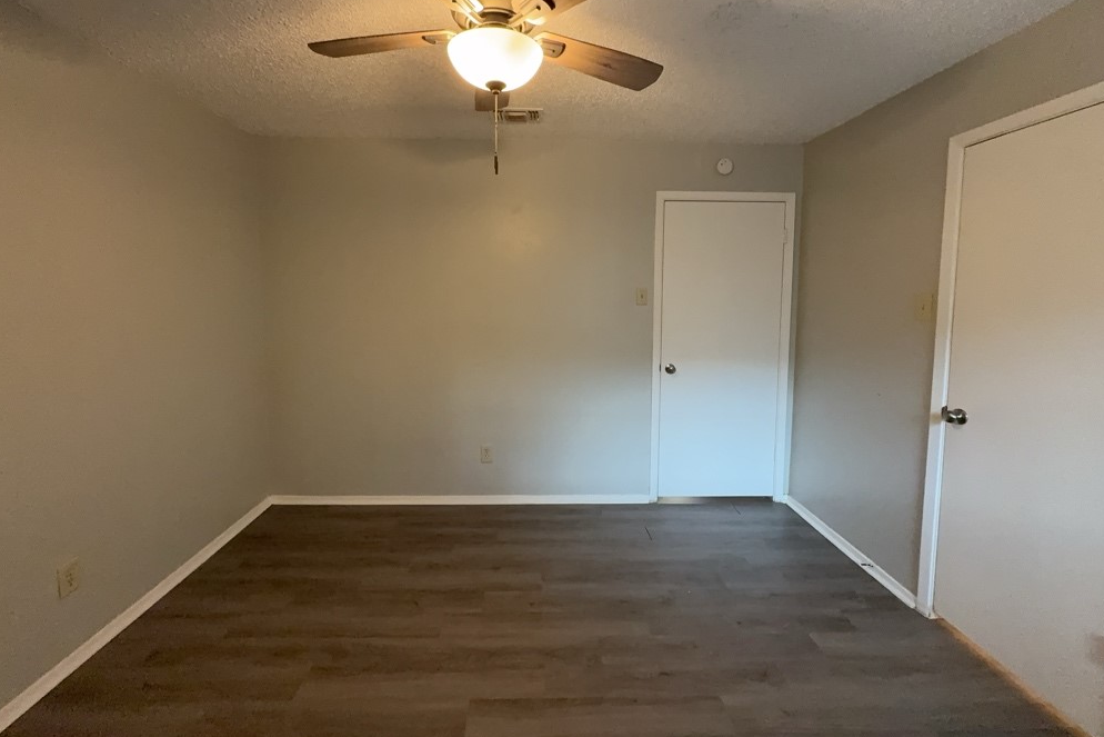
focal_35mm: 15
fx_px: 460
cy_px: 323
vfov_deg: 77.0
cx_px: 541
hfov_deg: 100.4
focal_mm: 2.22
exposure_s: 1/60
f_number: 2.2
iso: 500
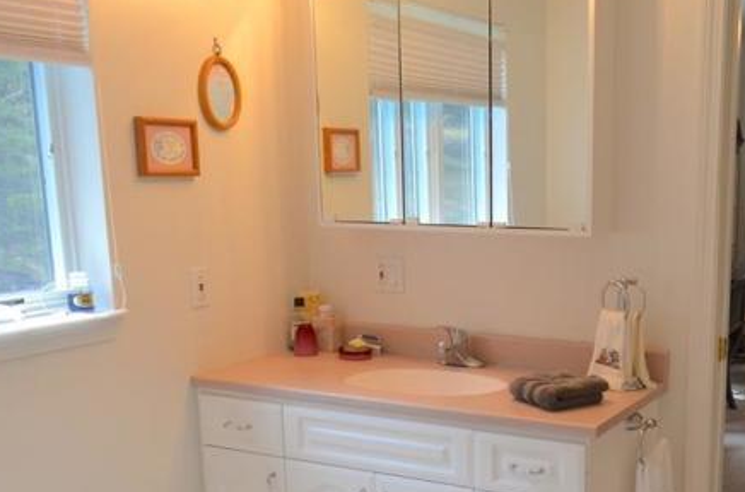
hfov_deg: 42.9
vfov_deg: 29.3
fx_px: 929
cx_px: 518
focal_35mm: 45
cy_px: 362
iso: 400
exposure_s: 1/100
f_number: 5
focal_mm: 18
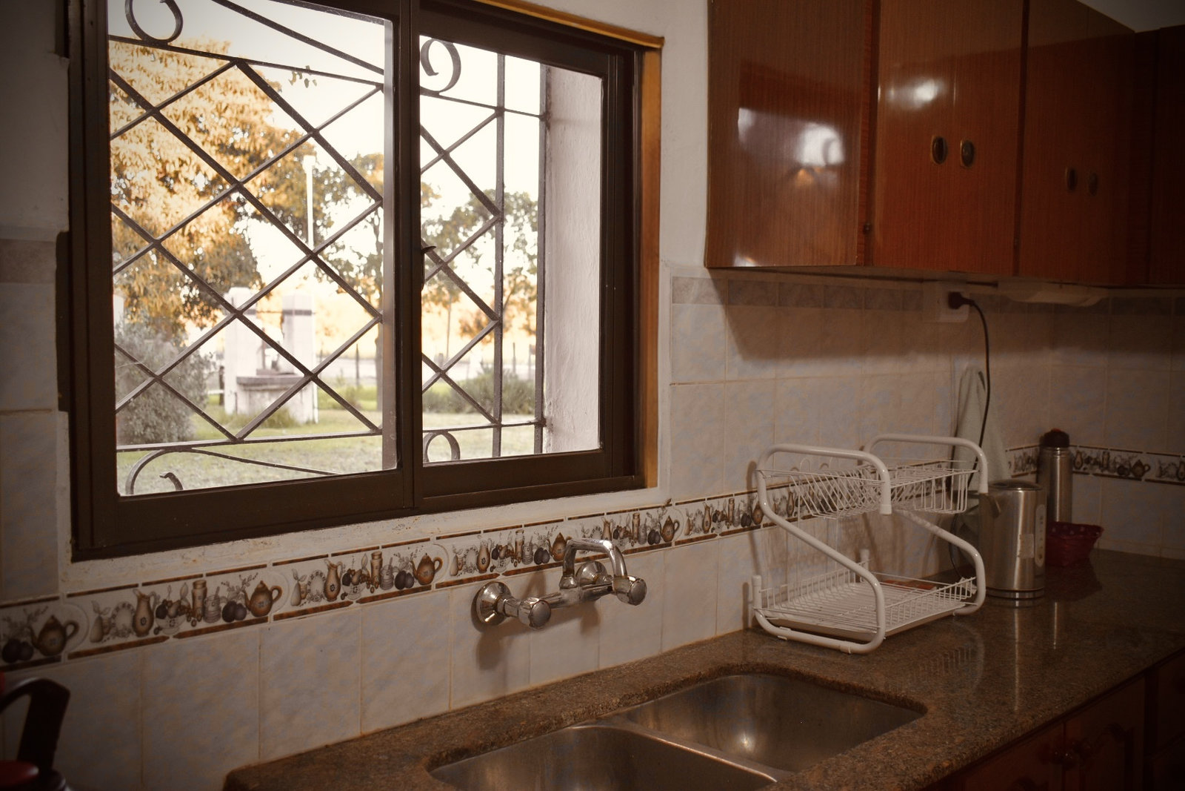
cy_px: 396
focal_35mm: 34
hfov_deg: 55.1
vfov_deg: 38.4
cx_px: 592
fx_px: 1136
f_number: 4
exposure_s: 1/60
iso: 400
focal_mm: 23
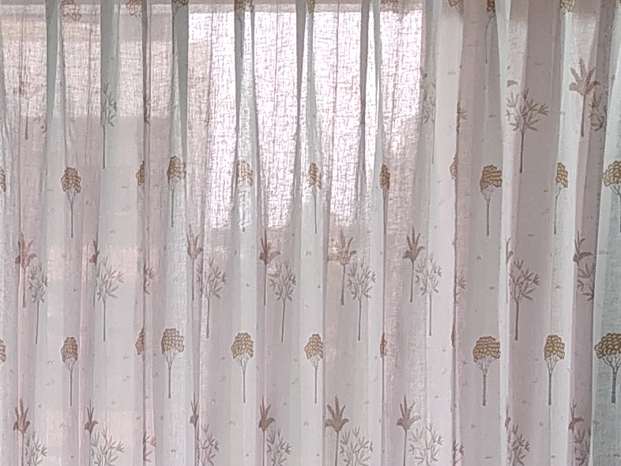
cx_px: 43
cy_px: 666
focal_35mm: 125
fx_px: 2243
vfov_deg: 11.4
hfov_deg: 15.5
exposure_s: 1/100
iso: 482
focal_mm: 5.56
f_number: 1.8
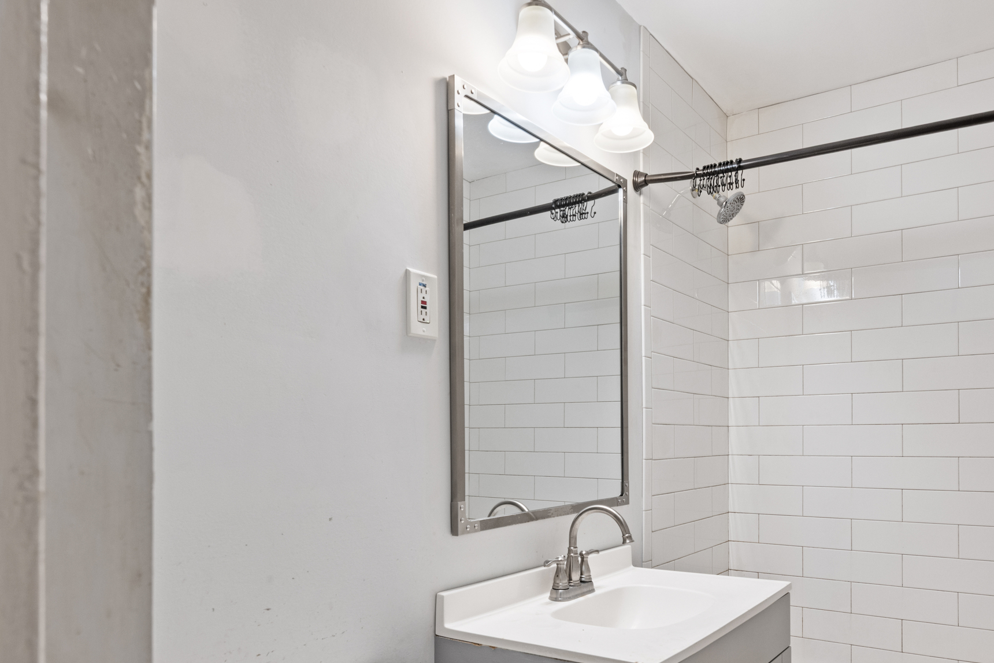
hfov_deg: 71.1
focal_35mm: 25
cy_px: 443
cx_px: 568
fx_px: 690
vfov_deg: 50.4
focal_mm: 14
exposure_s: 1/5
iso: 250
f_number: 8
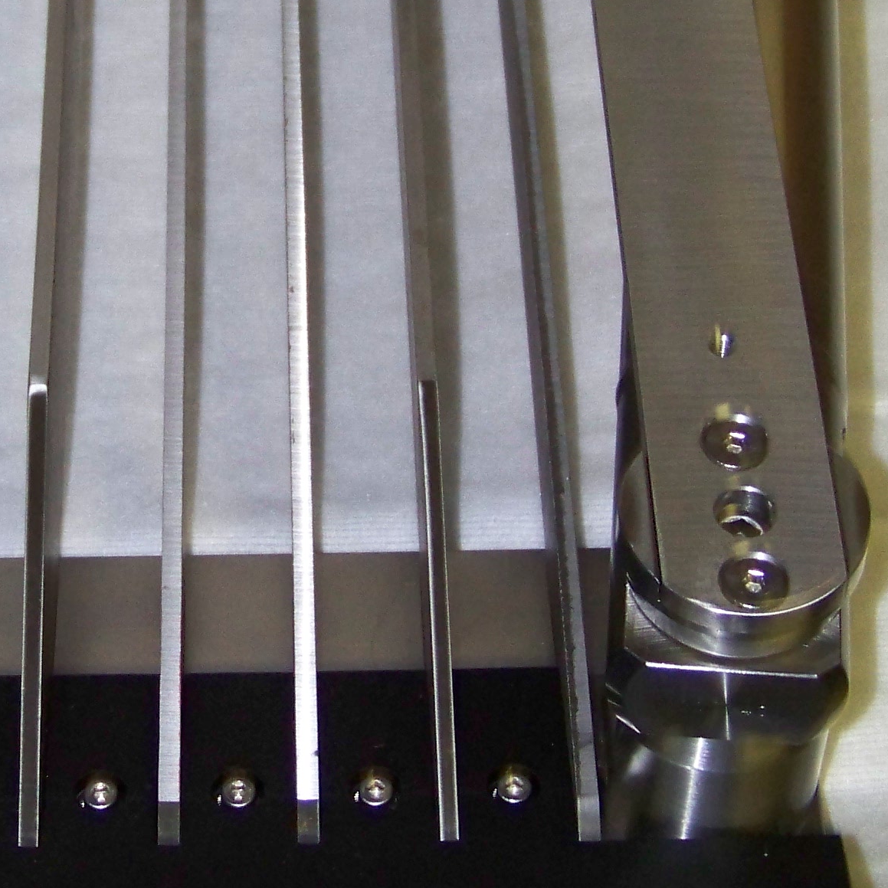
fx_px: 3105
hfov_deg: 16.2
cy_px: 142
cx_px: 187
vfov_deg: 16.1
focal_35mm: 107
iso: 200
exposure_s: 1/30
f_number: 2.8
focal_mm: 6.75
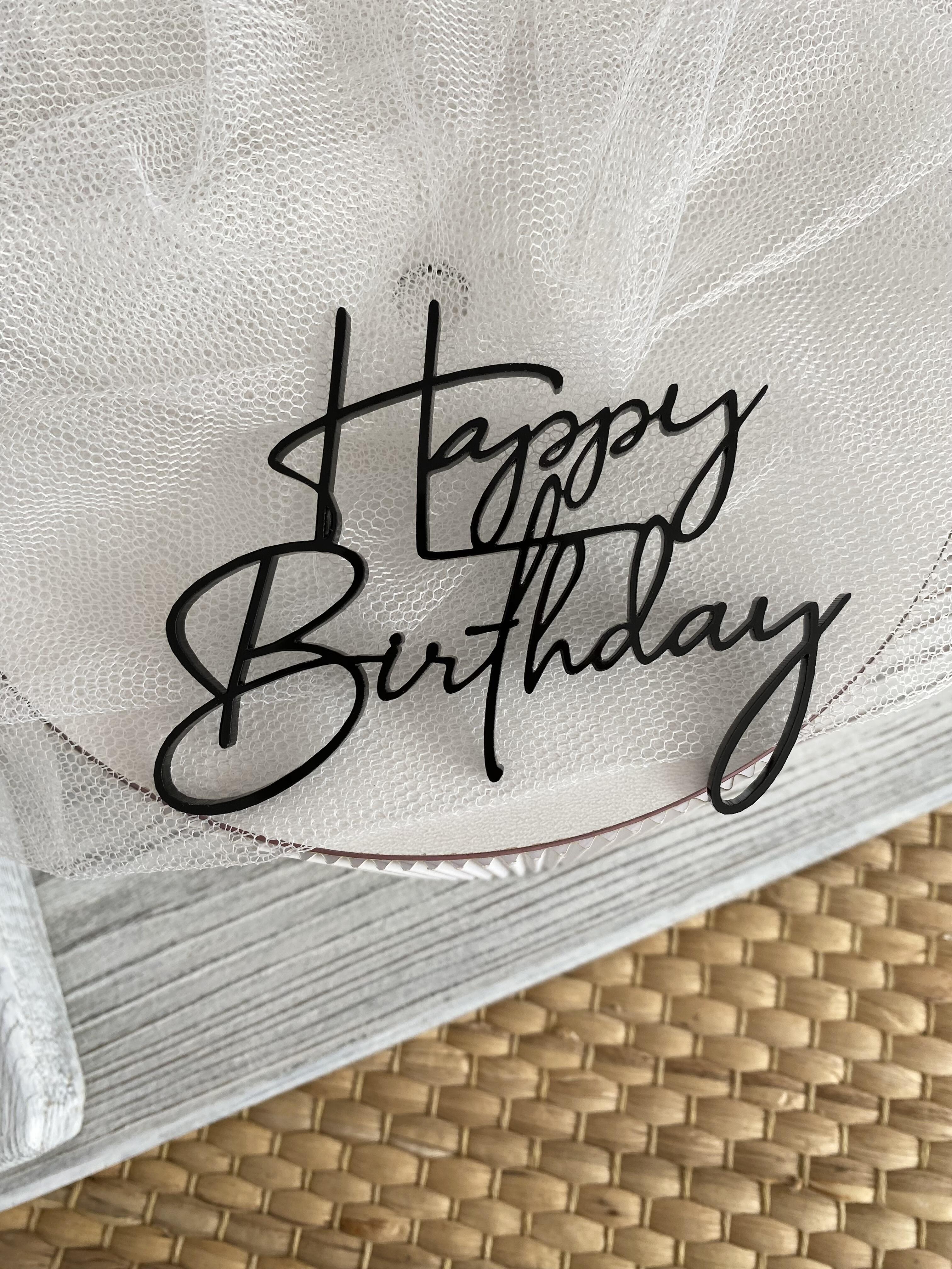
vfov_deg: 67.3
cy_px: 634
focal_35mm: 26
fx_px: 953
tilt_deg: -72.7
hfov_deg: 53.1
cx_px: 476
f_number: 1.8
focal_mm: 4.25
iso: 50
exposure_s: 1/121
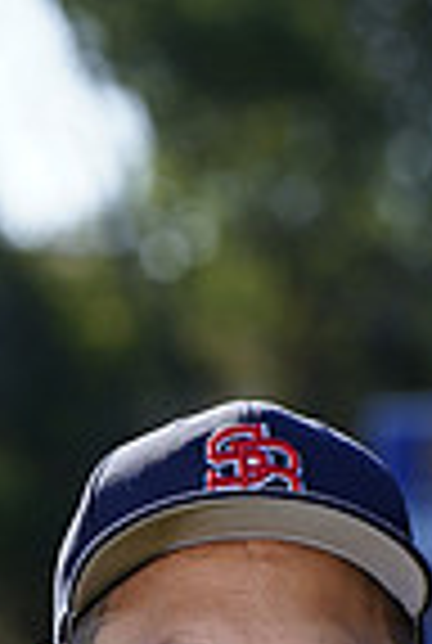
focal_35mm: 546
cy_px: 1265
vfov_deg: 3.7
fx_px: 9780
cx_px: 470
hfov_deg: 2.5
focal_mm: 135
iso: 100
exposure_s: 1/250
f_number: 5
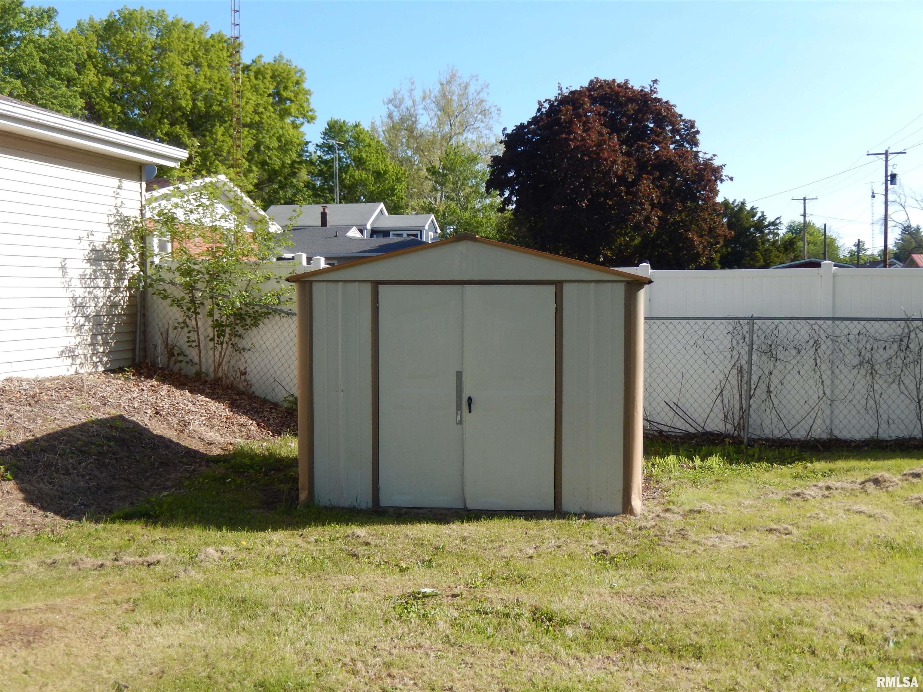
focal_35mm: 36
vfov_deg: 39.7
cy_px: 346
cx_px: 462
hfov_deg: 51.4
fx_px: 960
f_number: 4
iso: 125
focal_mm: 6.5
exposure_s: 1/500
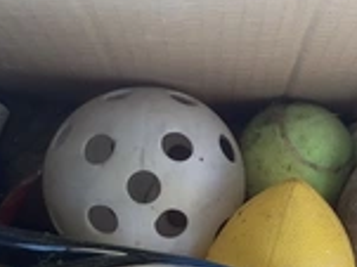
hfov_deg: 23.2
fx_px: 845
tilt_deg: -80.2
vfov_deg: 17.8
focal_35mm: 82
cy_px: 222
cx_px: 322
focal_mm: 3.3
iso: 64
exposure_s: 1/120
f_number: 2.4
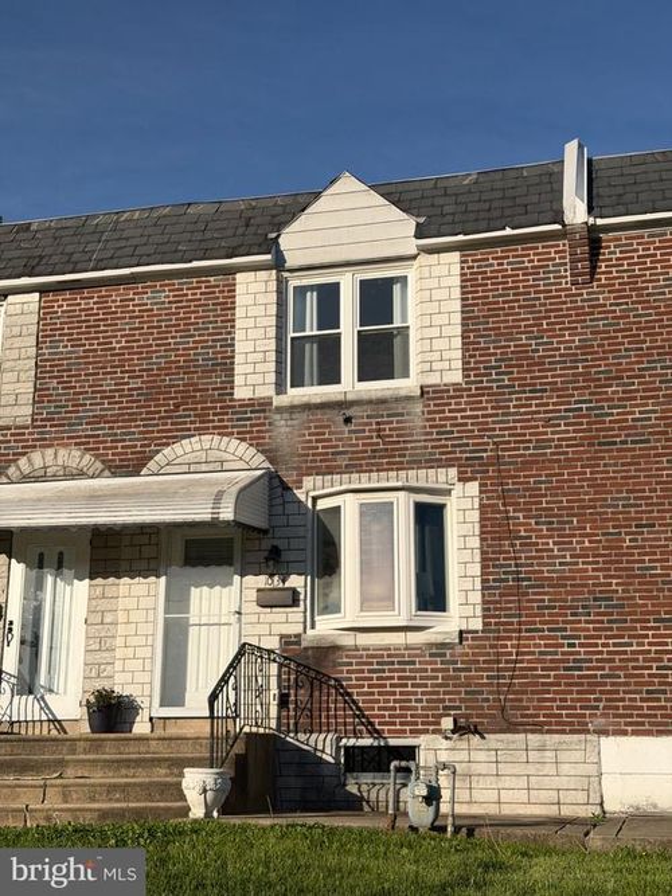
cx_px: 336
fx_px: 1243
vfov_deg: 39.7
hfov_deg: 30.3
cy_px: 448
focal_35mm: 48
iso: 64
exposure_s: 1/7143
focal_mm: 6.76
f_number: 1.78
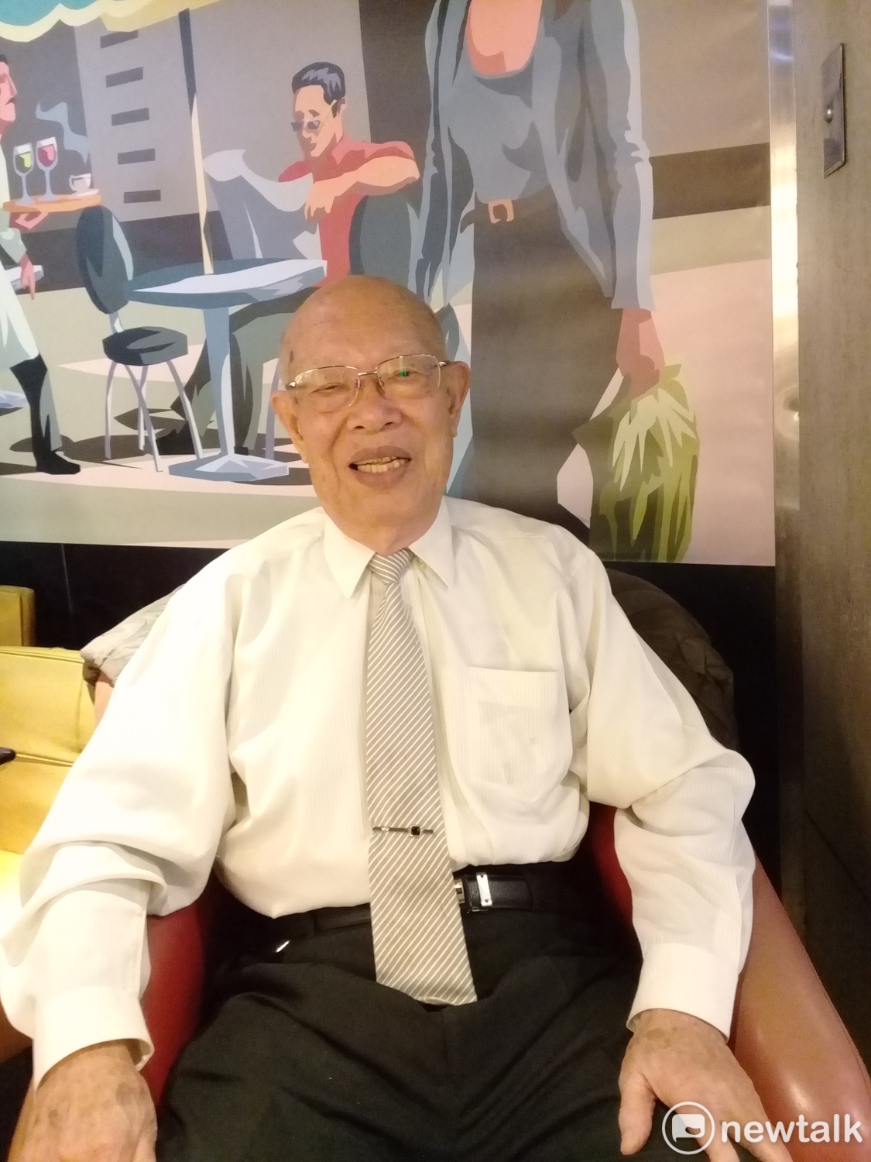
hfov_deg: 45.4
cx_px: 436
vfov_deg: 58.4
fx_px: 1040
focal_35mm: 31
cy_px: 581
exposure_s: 1/15
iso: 500
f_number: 2.2
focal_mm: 3.3
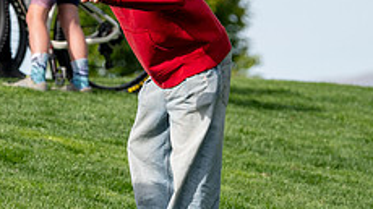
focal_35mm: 516
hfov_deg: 4.2
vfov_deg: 2.3
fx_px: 5100
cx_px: -57
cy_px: 69
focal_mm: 130
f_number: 3.5
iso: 200
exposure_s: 1/2000
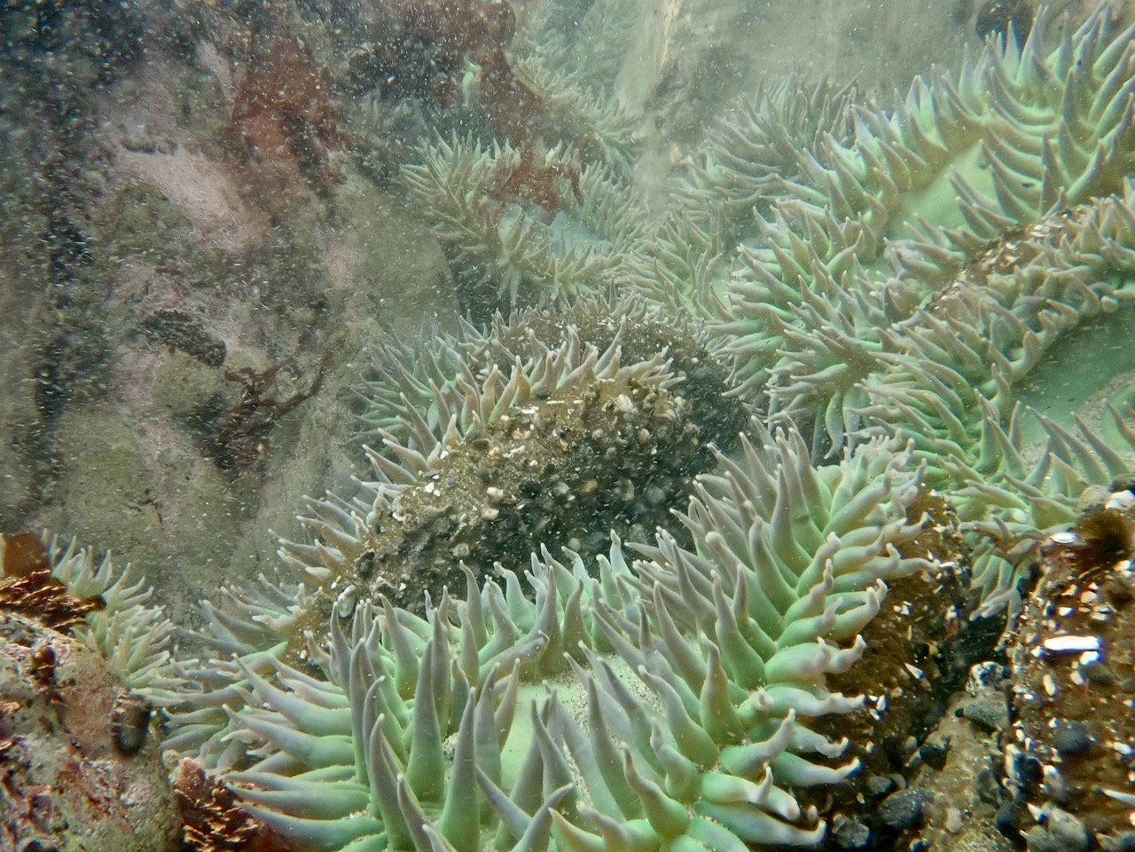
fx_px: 984
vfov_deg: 46.8
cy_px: 426
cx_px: 568
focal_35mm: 30
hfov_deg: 60.0
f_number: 3.2
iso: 320
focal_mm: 5.5
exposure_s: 1/125
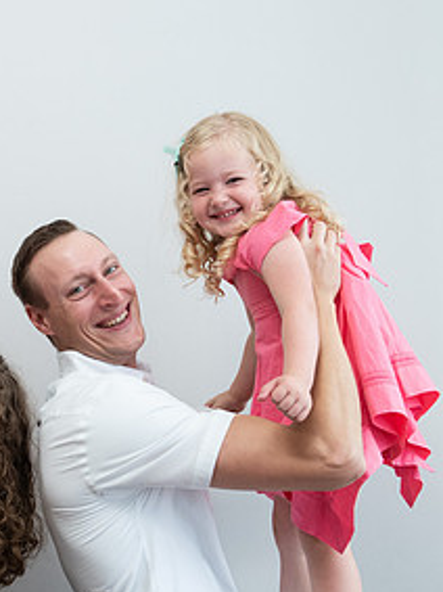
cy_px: 343
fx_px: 1195
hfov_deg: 20.6
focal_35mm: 70
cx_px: 51
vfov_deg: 27.7
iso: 1250
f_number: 4.5
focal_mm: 32
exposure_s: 1/250
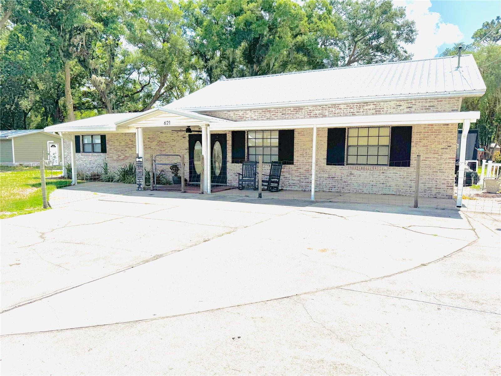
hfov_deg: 71.6
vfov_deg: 56.8
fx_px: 347
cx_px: 250
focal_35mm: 24
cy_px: 188
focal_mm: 6.76
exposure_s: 1/12346
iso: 80
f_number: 1.78
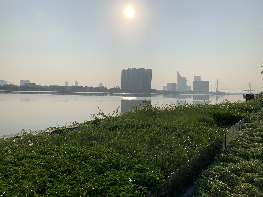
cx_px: 132
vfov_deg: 53.1
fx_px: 198
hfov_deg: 67.3
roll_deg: -2.7
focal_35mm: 26
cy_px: 98
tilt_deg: -0.8
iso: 25
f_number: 1.8
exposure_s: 1/11765
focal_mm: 4.25
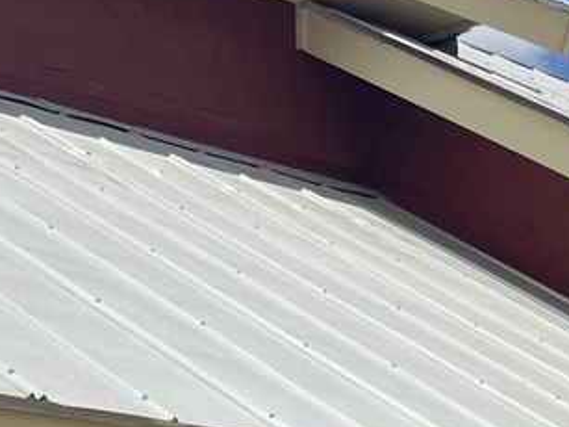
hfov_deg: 14.6
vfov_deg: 11.4
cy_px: 739
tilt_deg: +0.3
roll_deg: -0.5
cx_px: 949
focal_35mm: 122
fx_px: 2005
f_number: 1.5
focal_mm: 5.7
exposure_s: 1/4444
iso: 50
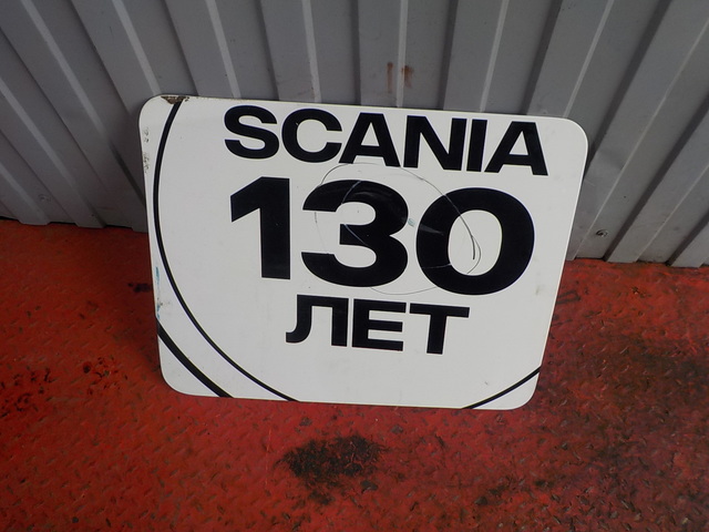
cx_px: 354
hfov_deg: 60.0
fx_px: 614
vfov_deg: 46.8
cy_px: 266
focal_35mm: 30
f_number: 3.3
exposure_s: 1/80
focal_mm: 4.1
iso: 125
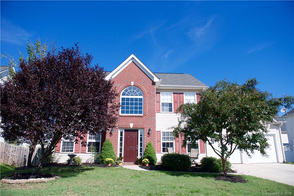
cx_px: 147
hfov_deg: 73.7
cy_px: 98
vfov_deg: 53.1
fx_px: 196
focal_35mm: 24
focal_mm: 24
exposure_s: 1/5000
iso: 640
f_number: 4
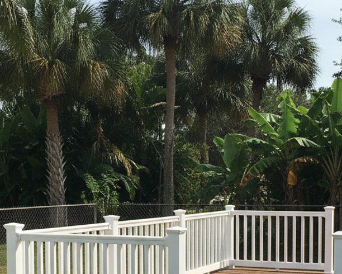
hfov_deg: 42.0
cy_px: 230
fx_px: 446
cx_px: 181
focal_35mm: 44
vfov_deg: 32.9
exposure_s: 1/1038
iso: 1588
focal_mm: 6.4
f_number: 1.8
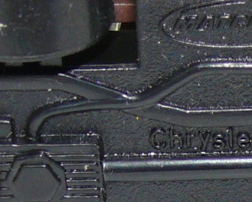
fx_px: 3713
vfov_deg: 3.1
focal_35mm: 498
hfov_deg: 3.9
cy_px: 61
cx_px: 383
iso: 100
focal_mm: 13.7
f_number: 4
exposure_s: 1/30
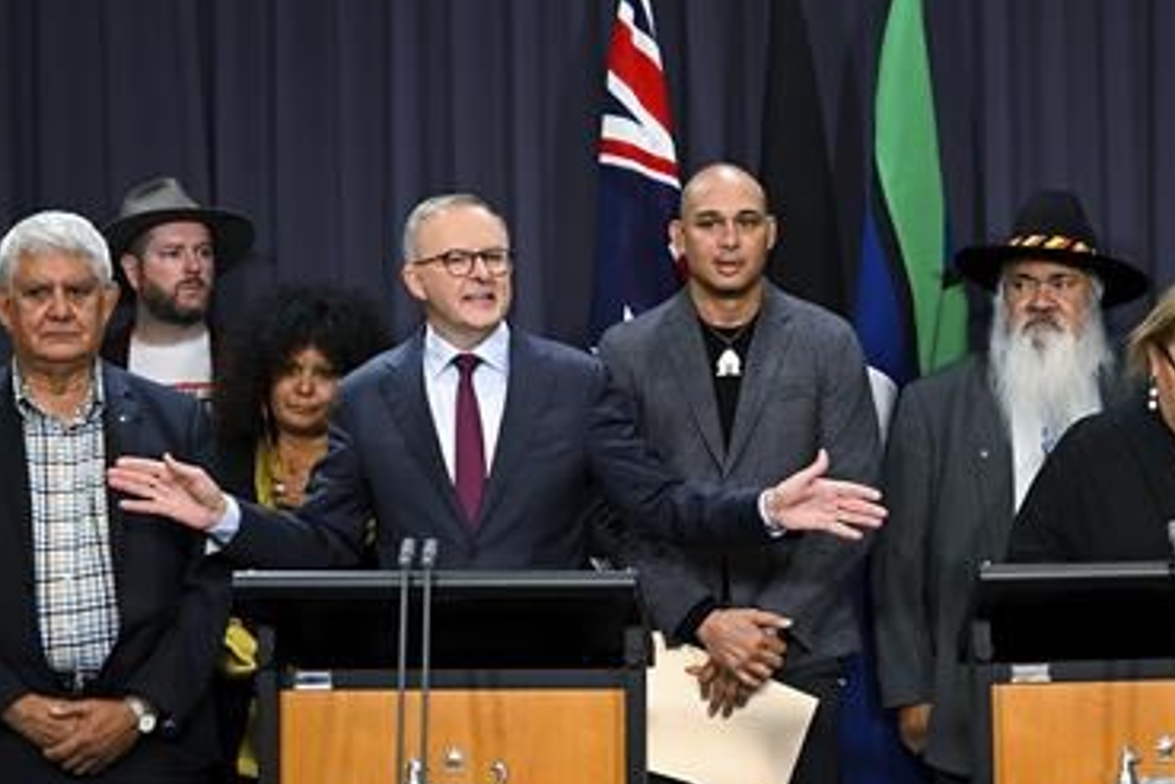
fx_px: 2187
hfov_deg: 30.1
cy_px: 429
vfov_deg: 20.3
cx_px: 599
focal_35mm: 67
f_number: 2.8
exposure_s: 1/400
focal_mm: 38
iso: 2500
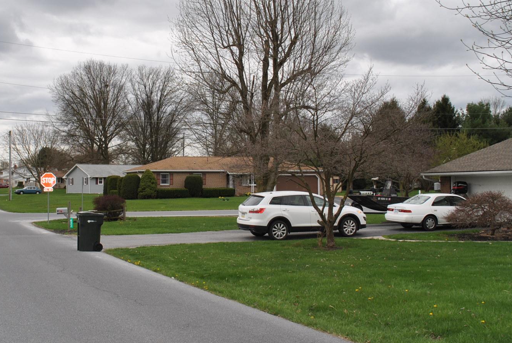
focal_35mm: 48
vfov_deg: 28.1
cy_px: 132
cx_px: 185
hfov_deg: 40.7
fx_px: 683
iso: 100
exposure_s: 1/200
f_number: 10
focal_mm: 22
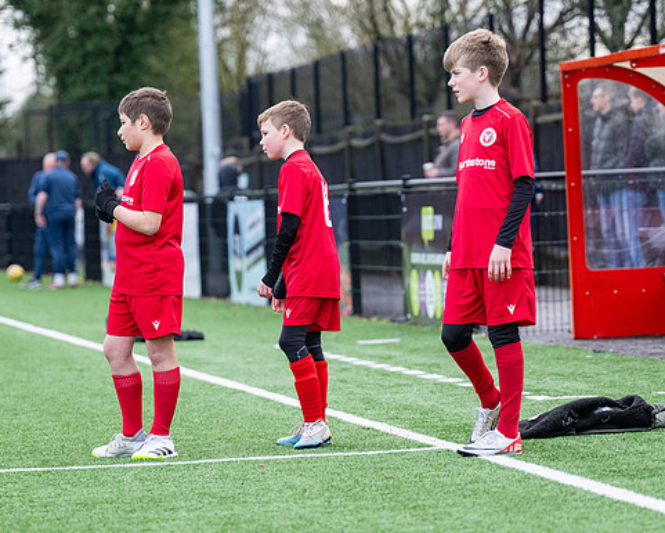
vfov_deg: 7.4
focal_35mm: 210
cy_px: 288
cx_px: 348
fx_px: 4134
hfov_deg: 9.2
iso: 800
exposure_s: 1/1250
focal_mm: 155
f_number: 4
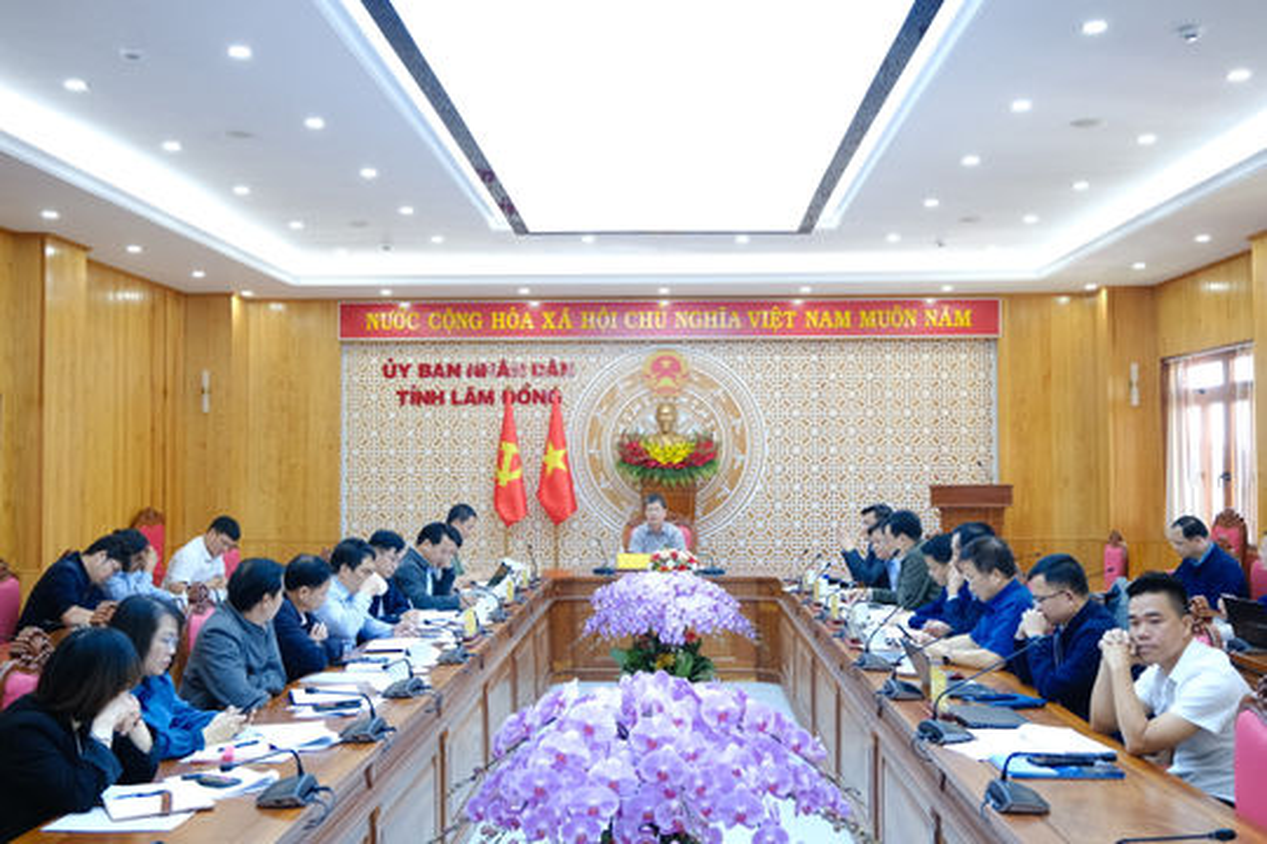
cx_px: 634
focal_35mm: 37
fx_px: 1302
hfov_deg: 51.9
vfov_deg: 35.9
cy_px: 422
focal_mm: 24.7
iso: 2000
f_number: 4
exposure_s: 1/180
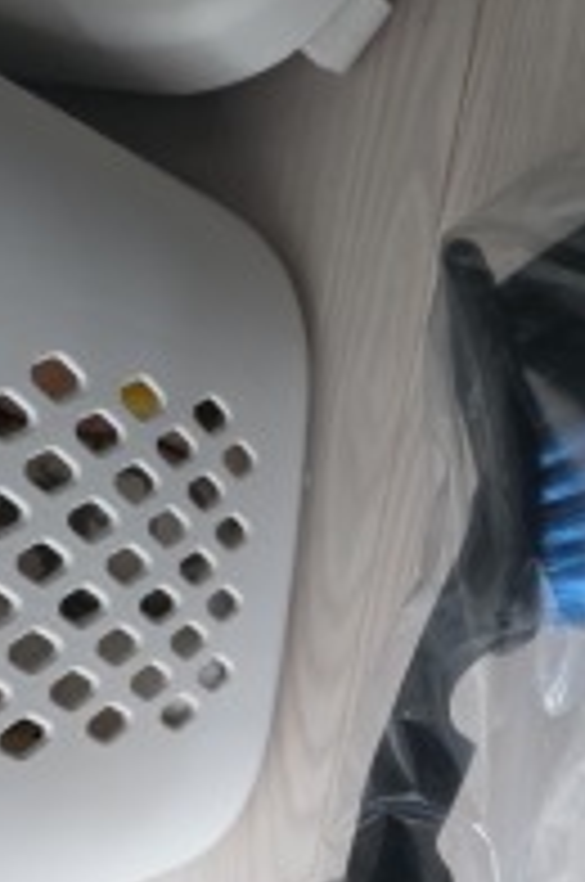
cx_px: 562
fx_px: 1076
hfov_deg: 28.8
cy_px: 693
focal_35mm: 44
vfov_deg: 42.7
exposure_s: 1/120
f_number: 1.7
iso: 1000
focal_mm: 6.3
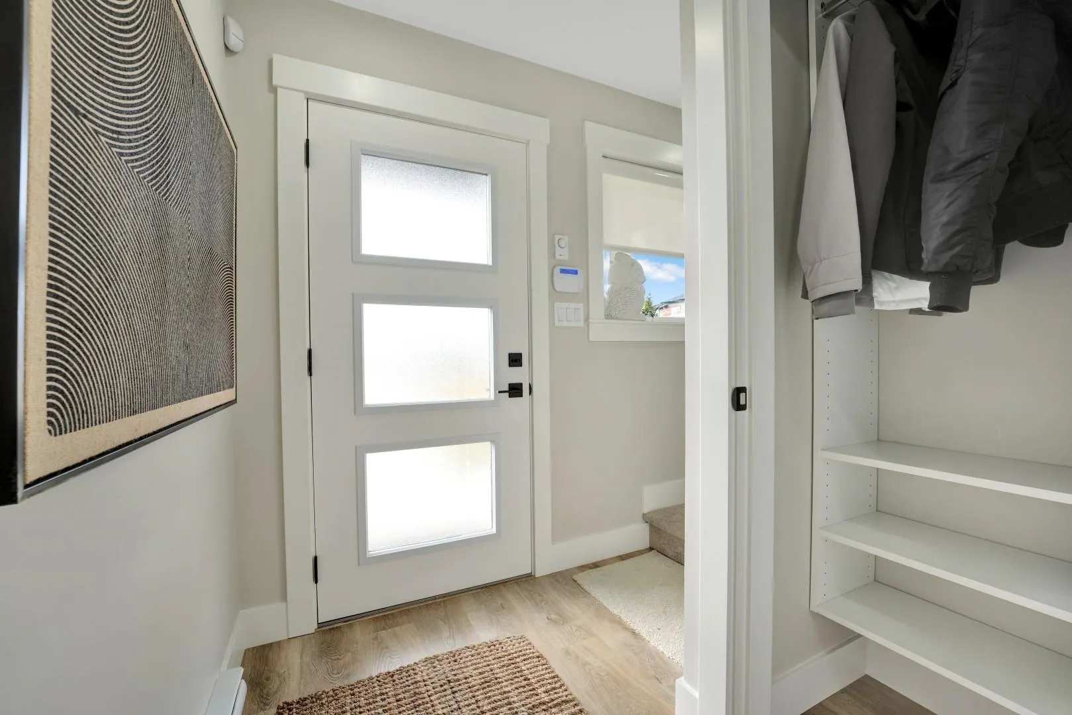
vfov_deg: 78.8
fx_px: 435
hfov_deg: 101.9
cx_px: 536
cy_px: 358
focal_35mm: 15
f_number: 8
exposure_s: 1/50
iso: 400
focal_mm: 14.6
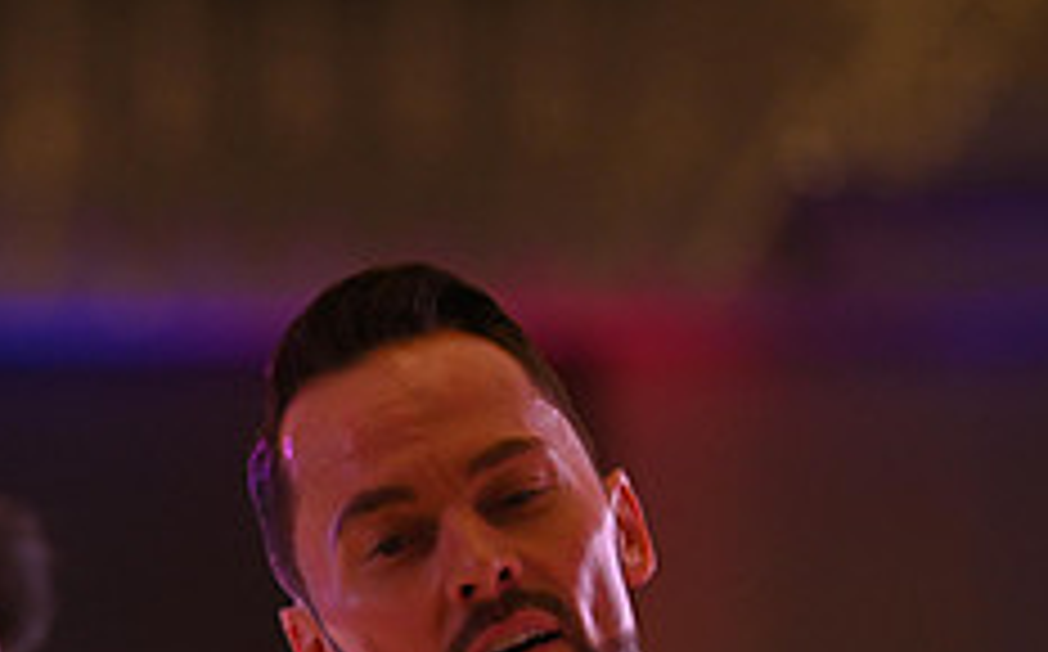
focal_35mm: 470
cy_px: 825
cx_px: 63
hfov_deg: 4.5
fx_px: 13408
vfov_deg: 2.8
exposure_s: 1/320
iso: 1600
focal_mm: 185
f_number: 4.5
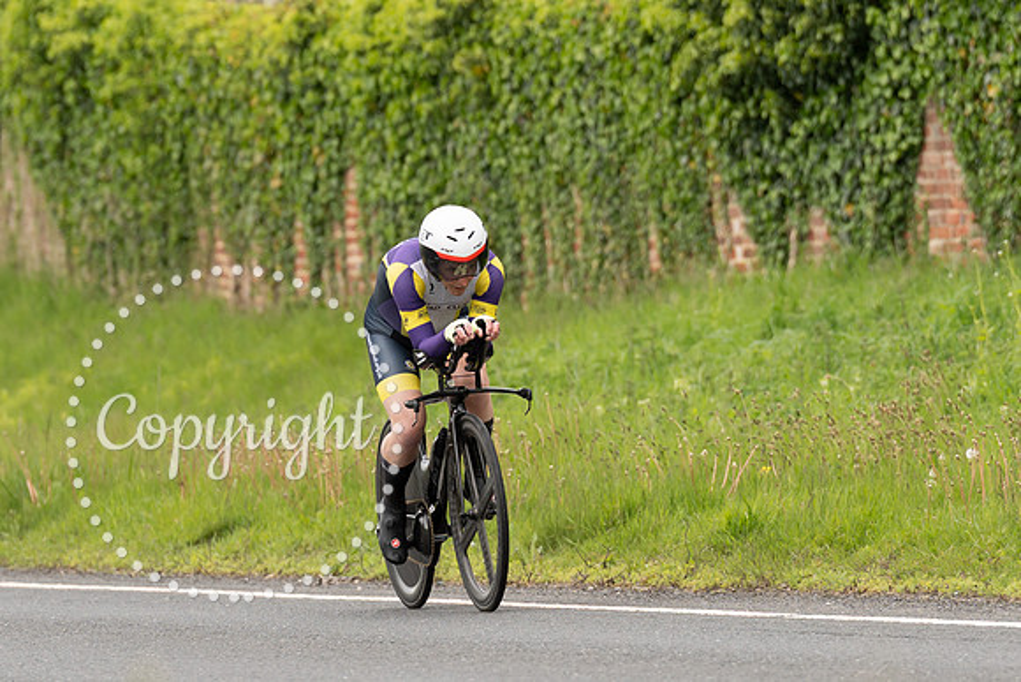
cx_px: 422
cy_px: 287
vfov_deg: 3.2
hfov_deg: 4.9
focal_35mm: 424
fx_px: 12021
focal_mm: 200
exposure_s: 1/1000
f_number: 3.5
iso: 320
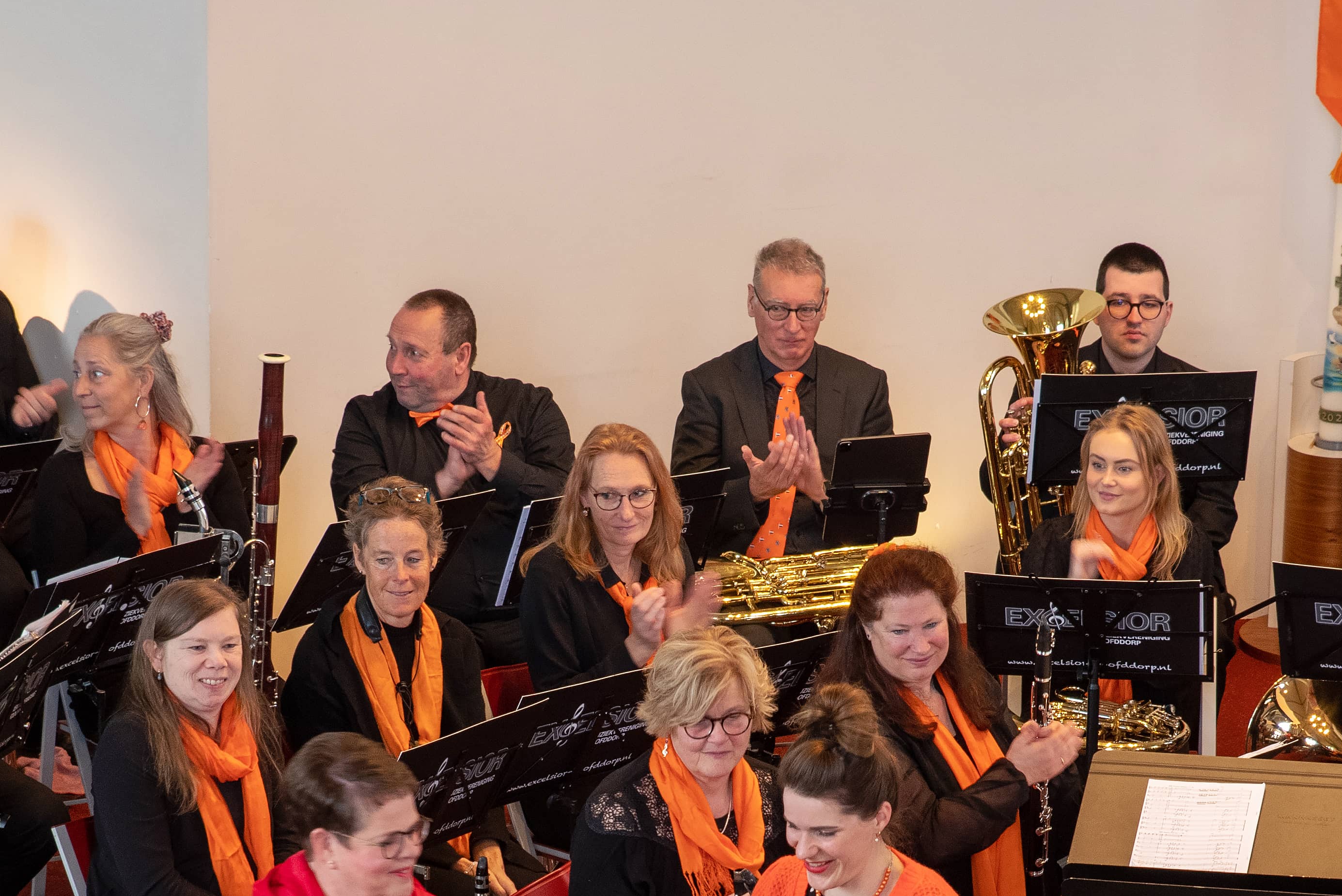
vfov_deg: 7.3
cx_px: 674
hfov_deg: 11.1
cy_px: 1002
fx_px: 6936
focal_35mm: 186
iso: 800
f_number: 6.3
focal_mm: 70
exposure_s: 1/30
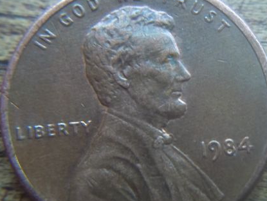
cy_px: 106
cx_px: 160
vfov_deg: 28.1
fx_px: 401
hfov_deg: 36.7
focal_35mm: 52
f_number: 3.1
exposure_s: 1/50
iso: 80
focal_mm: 6.5
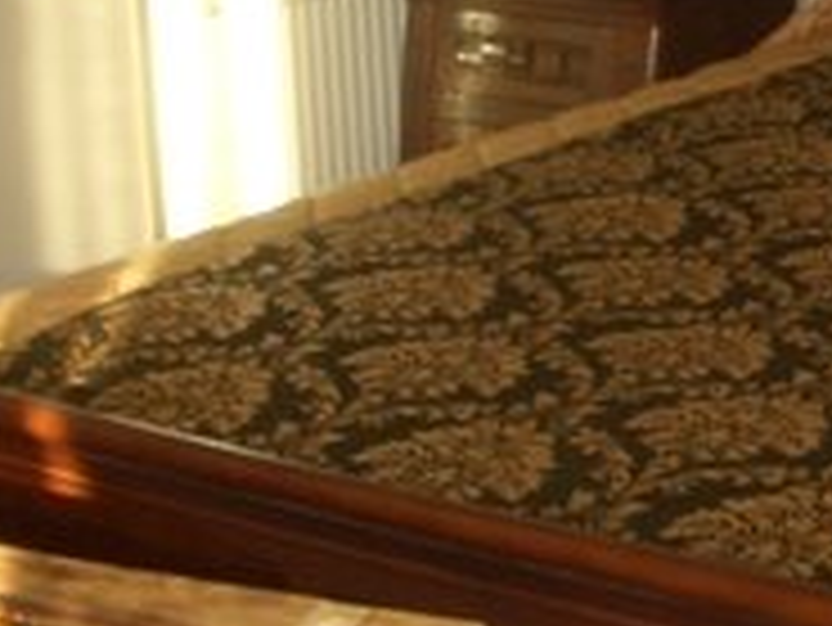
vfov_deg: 12.3
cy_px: -160
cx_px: 922
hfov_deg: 16.3
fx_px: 2814
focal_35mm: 117
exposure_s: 1/60
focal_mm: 5.8
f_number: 2.6
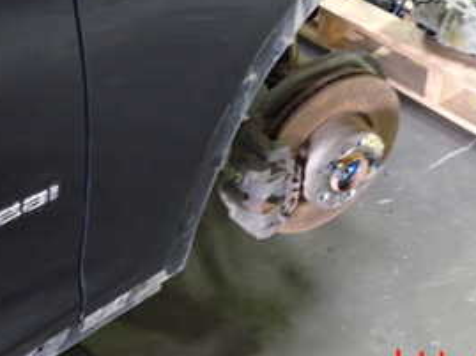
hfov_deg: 29.0
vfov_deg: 21.1
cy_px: -9
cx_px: 264
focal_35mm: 67
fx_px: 920
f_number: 2.3
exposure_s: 1/30
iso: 800
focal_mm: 5.4
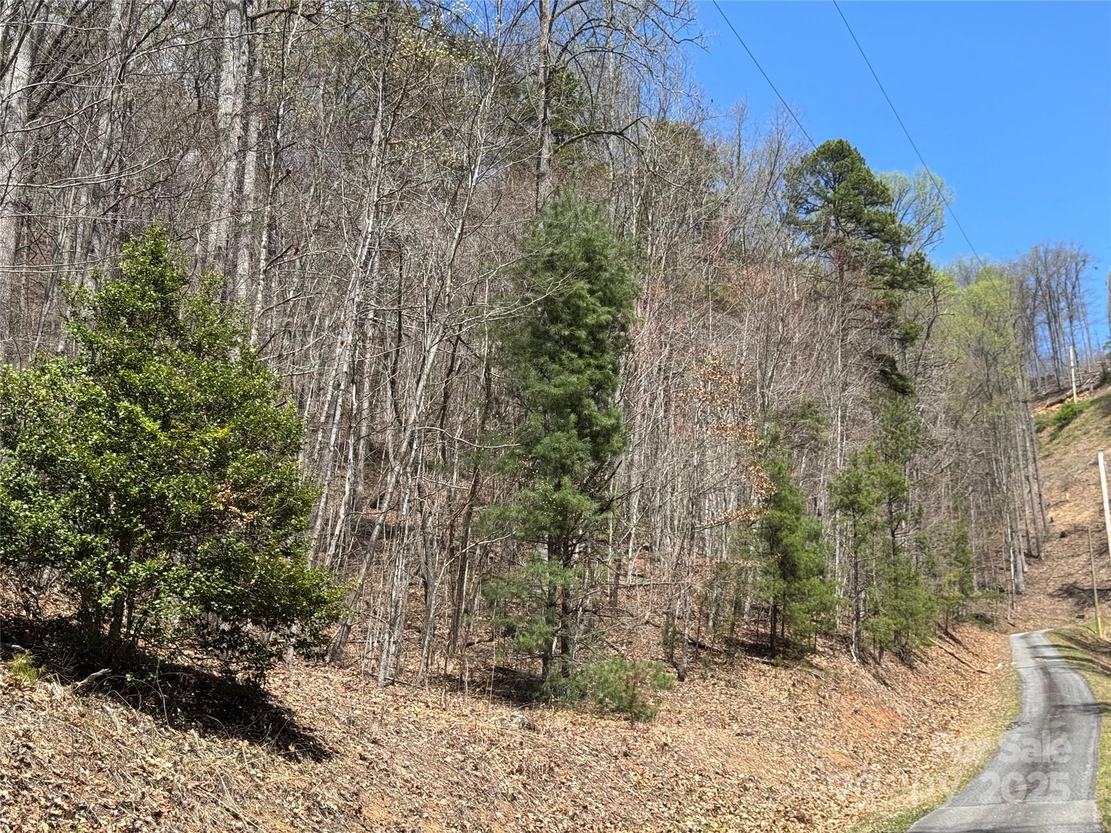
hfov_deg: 39.7
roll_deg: -0.4
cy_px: 416
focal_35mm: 48
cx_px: 556
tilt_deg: +19.2
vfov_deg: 30.3
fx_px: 1541
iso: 64
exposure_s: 1/2252
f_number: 1.78
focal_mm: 6.76
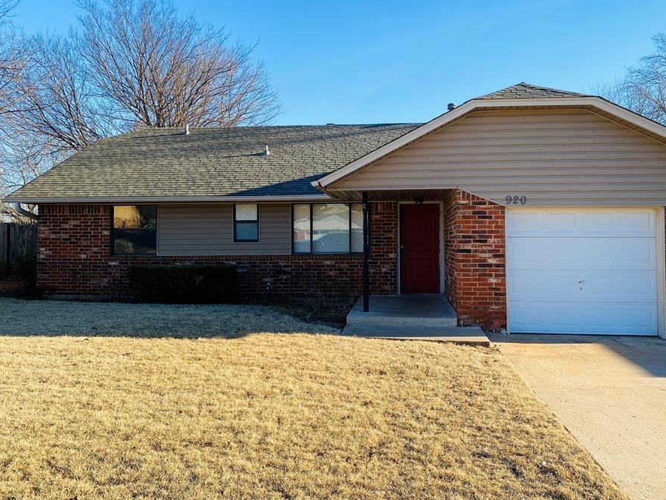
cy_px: 232
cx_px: 345
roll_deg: +0.1
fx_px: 577
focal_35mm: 30
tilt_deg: +0.3
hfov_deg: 59.9
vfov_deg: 46.8
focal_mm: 4.25
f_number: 1.8
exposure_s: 1/1157
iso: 32
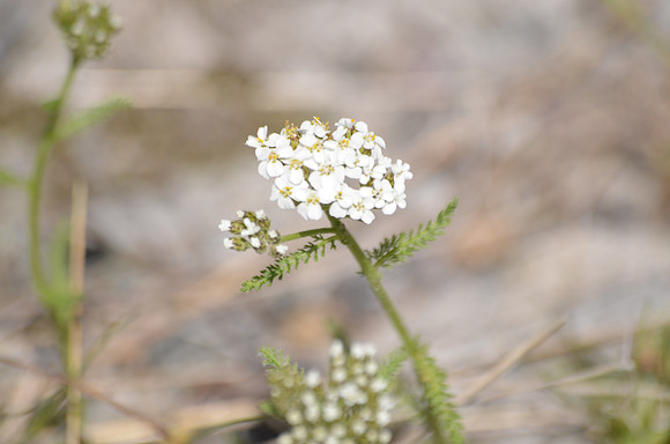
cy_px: 222
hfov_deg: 4.6
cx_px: 335
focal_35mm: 450
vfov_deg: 3.0
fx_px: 8357
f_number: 5.6
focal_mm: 300
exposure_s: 1/1000
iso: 200
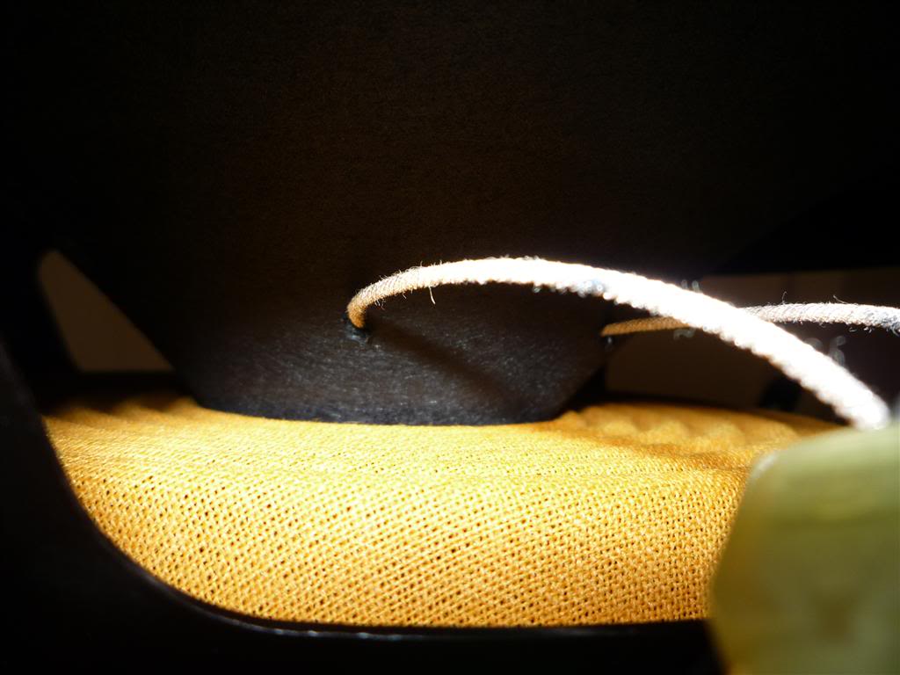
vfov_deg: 46.8
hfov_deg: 60.0
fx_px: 780
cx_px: 450
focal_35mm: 30
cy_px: 338
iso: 100
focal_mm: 5.2
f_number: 4
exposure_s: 1/30
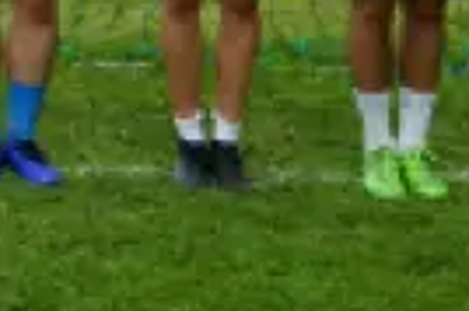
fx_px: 2095
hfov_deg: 11.9
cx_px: -324
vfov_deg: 8.1
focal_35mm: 161
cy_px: -297
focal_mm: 36
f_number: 8
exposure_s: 1/80
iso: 100
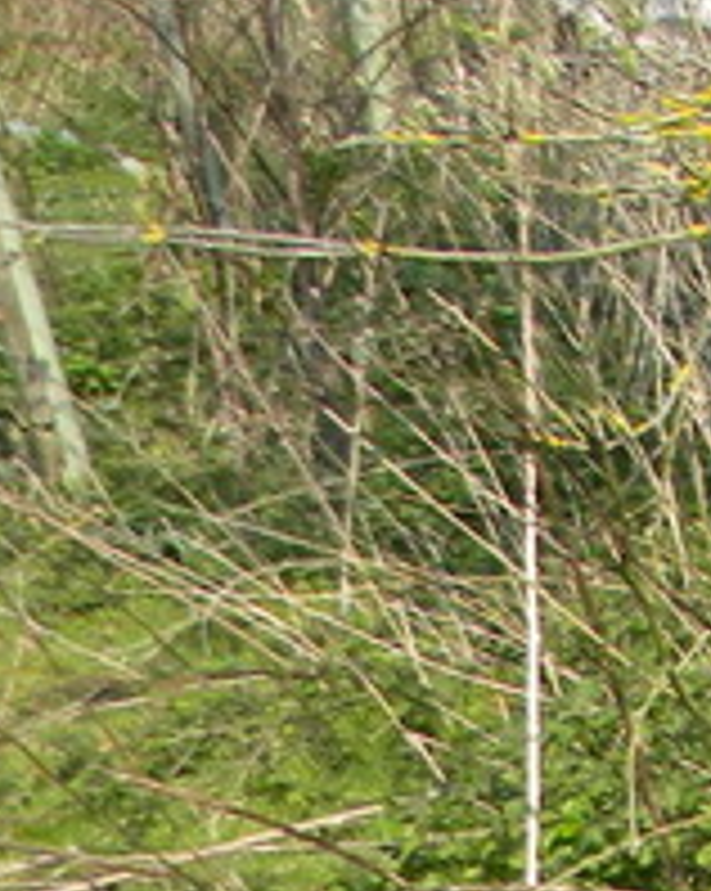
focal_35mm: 138
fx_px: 3635
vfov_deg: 12.9
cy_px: 1521
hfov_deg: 9.0
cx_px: 2146
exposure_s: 1/511
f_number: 3.5
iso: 80
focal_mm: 5
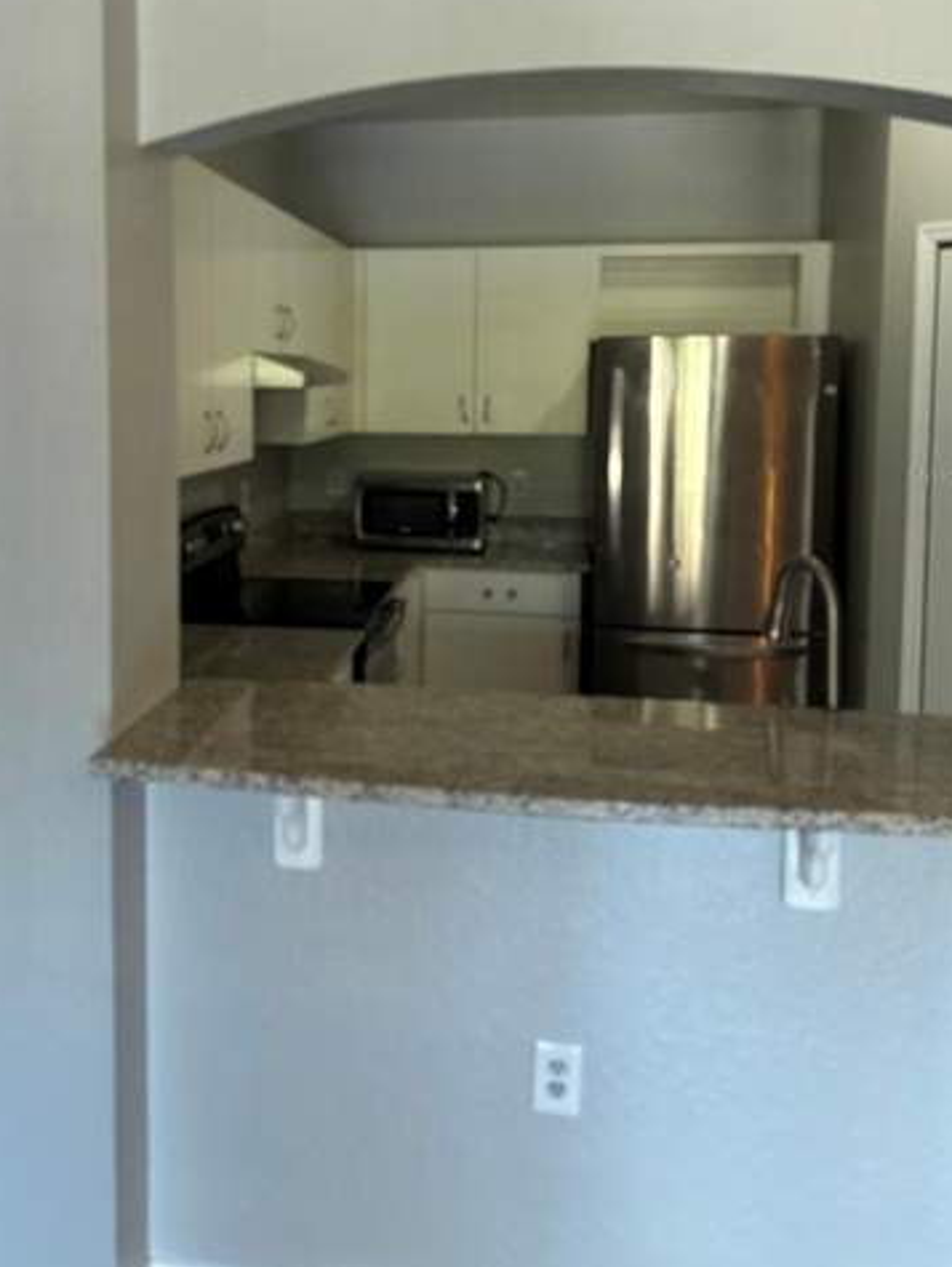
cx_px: 368
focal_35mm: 35
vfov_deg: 52.0
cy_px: 475
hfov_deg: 40.5
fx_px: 1282
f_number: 1.6
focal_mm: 5.96
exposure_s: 1/60
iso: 200
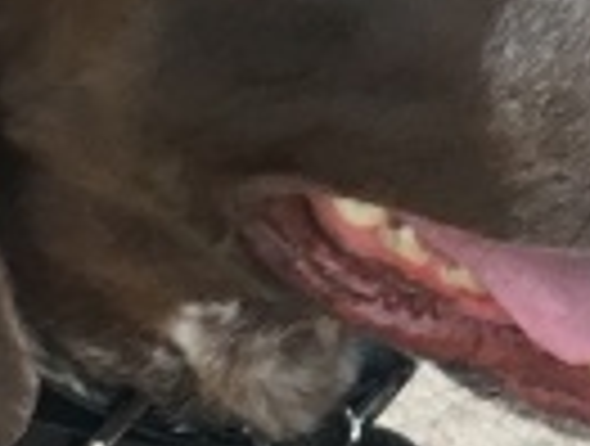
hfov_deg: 8.5
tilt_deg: -30.9
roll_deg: -2.1
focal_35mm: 226
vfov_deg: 6.6
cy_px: 176
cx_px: 878
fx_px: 3863
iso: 32
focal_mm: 4.15
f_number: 2.2
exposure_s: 1/30
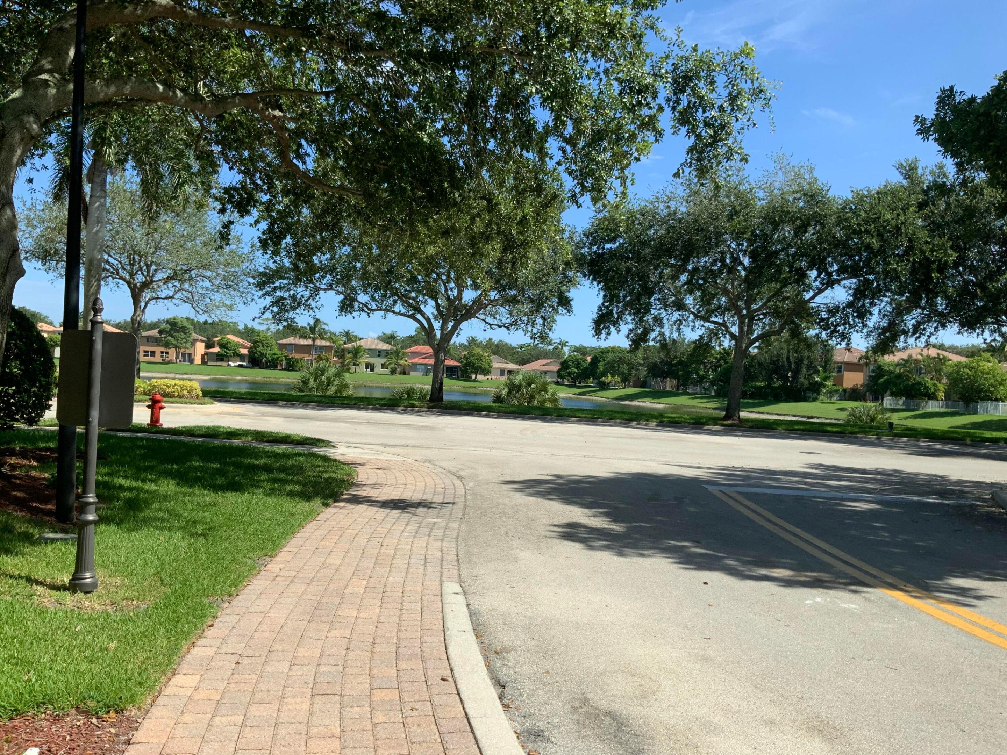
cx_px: 504
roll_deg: -1.7
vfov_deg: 48.2
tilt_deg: +0.7
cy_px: 378
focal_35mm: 29
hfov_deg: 61.7
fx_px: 844
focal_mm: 3
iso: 16
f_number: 1.8
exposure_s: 1/1848
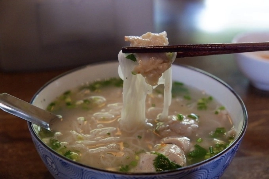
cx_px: 134
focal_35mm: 59
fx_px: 441
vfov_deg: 23.0
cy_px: 90
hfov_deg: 33.9
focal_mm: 39
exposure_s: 1/140
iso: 2500
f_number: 3.6
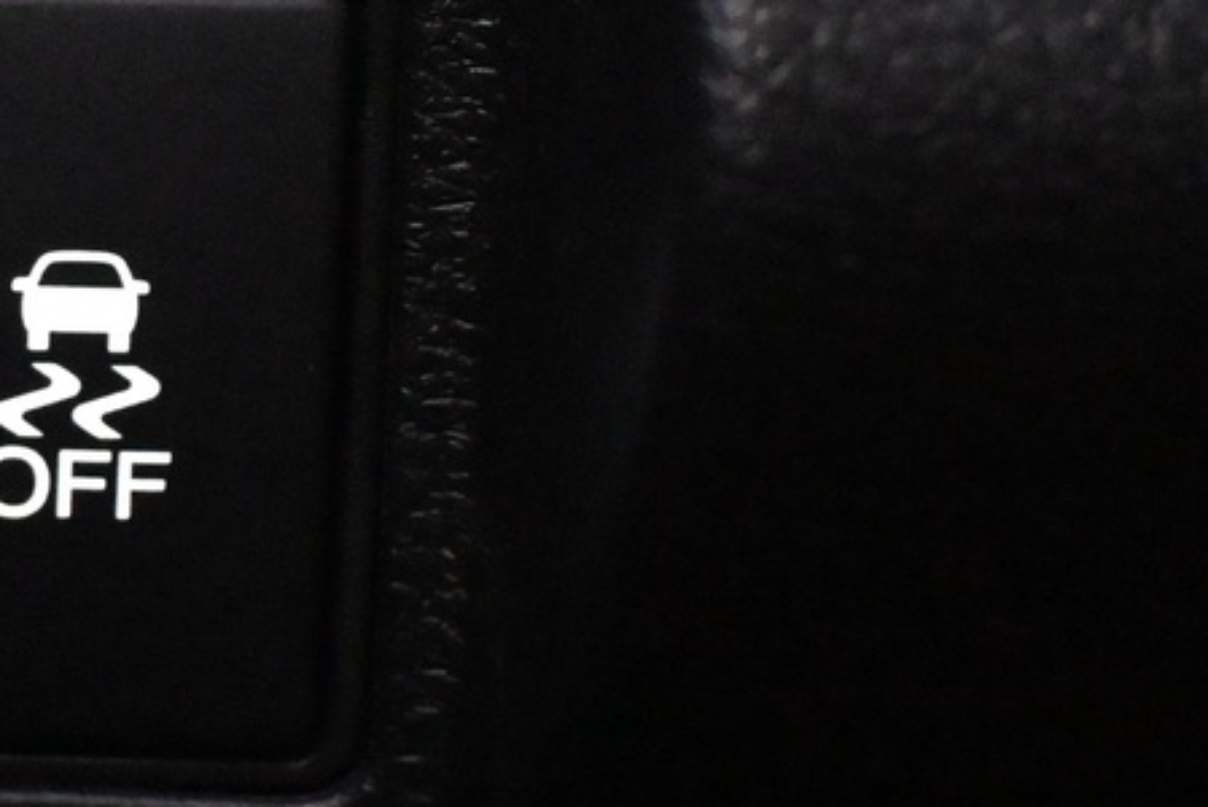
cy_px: -24
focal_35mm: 157
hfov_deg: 12.5
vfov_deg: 8.7
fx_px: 5265
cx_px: -581
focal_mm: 29
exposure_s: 1/25
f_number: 4.8
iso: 12800
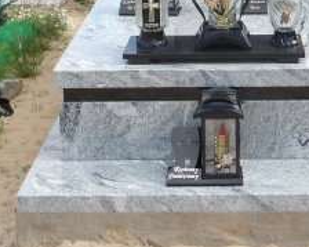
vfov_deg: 15.7
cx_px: 217
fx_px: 868
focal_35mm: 95
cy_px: -30
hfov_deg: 20.1
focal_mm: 6.1
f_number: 3.3
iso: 100
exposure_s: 1/470
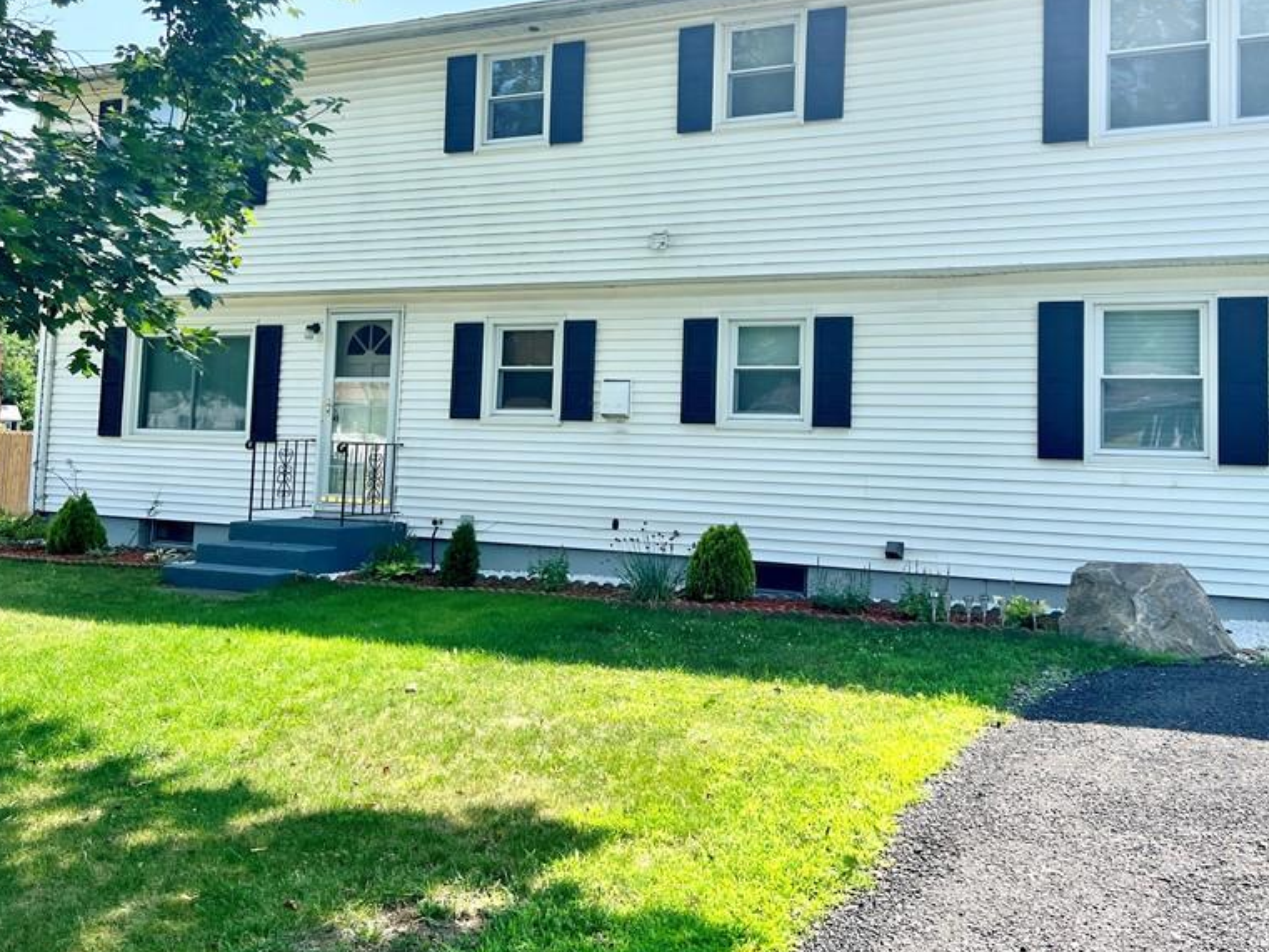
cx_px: 684
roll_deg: -1.7
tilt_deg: +4.4
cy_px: 328
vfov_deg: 40.3
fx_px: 1283
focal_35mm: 35
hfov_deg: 52.6
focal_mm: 5.7
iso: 50
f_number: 1.5
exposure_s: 1/2252
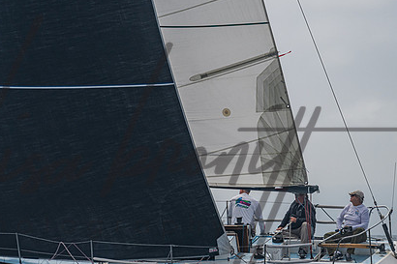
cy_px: 112
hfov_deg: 7.6
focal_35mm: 271
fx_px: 2987
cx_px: 247
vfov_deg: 5.1
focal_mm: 155
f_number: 6.3
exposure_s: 1/1250
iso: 250
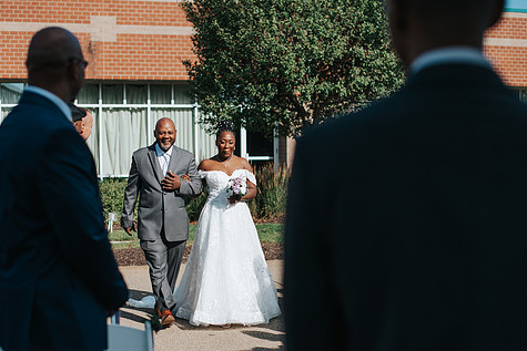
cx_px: 249
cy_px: 189
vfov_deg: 22.3
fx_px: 893
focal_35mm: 61
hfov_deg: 32.9
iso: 160
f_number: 2.5
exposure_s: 1/4000
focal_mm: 50
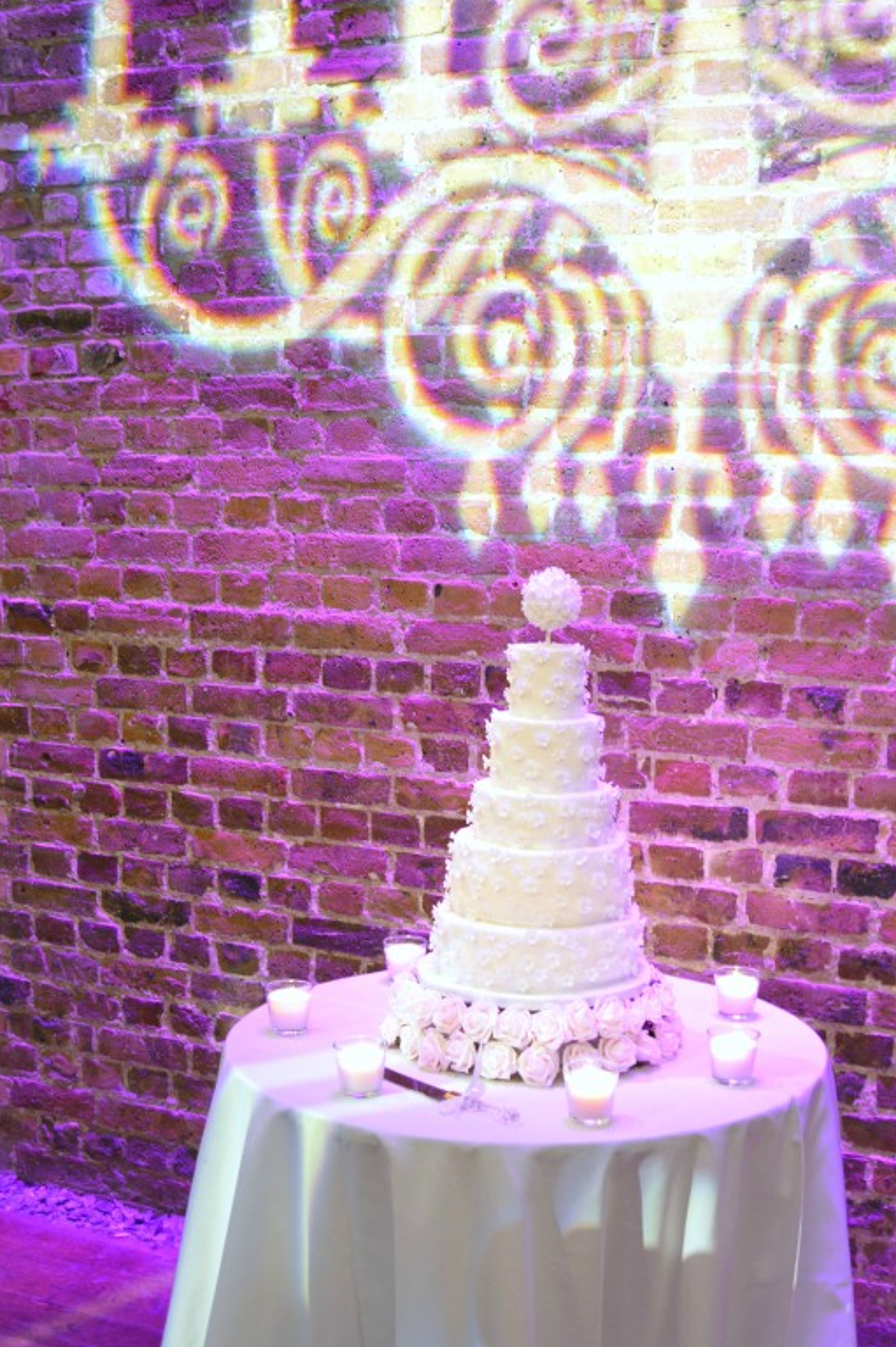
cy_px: 724
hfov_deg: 28.0
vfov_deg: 41.1
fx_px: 1794
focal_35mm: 48
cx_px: 518
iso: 400
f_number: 4
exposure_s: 1/8
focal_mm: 24
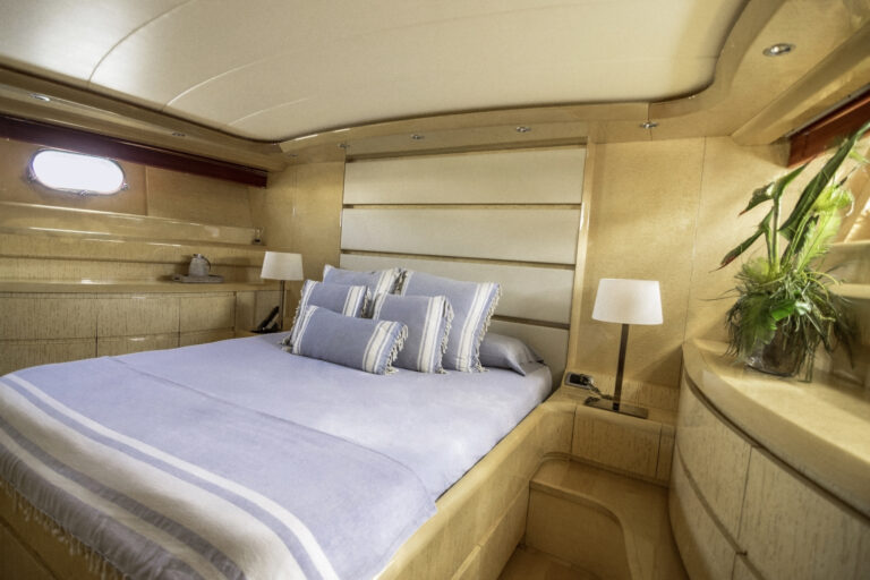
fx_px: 399
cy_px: 290
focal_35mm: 16
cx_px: 435
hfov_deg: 95.0
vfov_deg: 72.1
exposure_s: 1/40
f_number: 2.8
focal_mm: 11
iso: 400
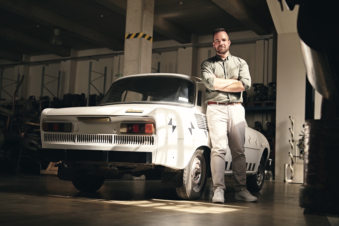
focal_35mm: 50
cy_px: 113
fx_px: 471
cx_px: 170
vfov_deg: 27.0
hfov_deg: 39.6
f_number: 2.8
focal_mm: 50
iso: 200
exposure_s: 1/200
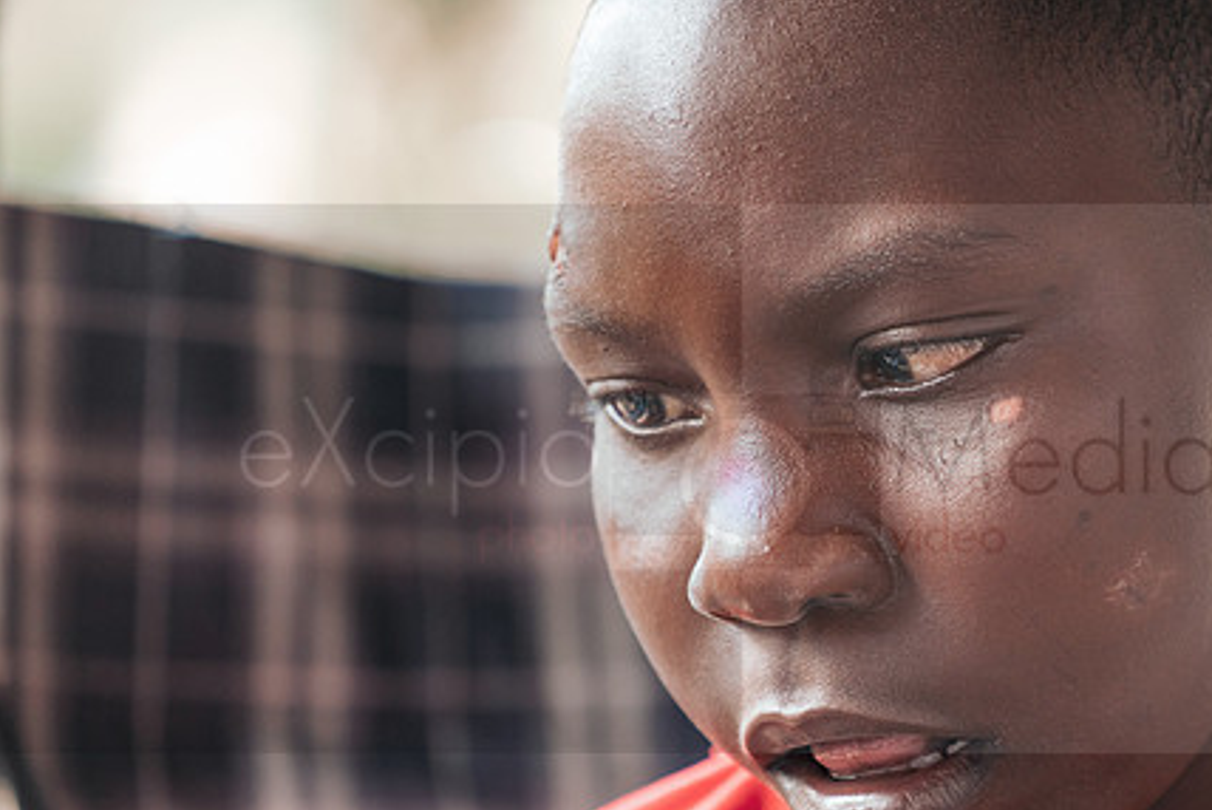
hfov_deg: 7.4
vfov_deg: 5.0
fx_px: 9332
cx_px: 769
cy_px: 498
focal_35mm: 277
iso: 1600
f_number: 4
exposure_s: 1/200
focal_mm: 197
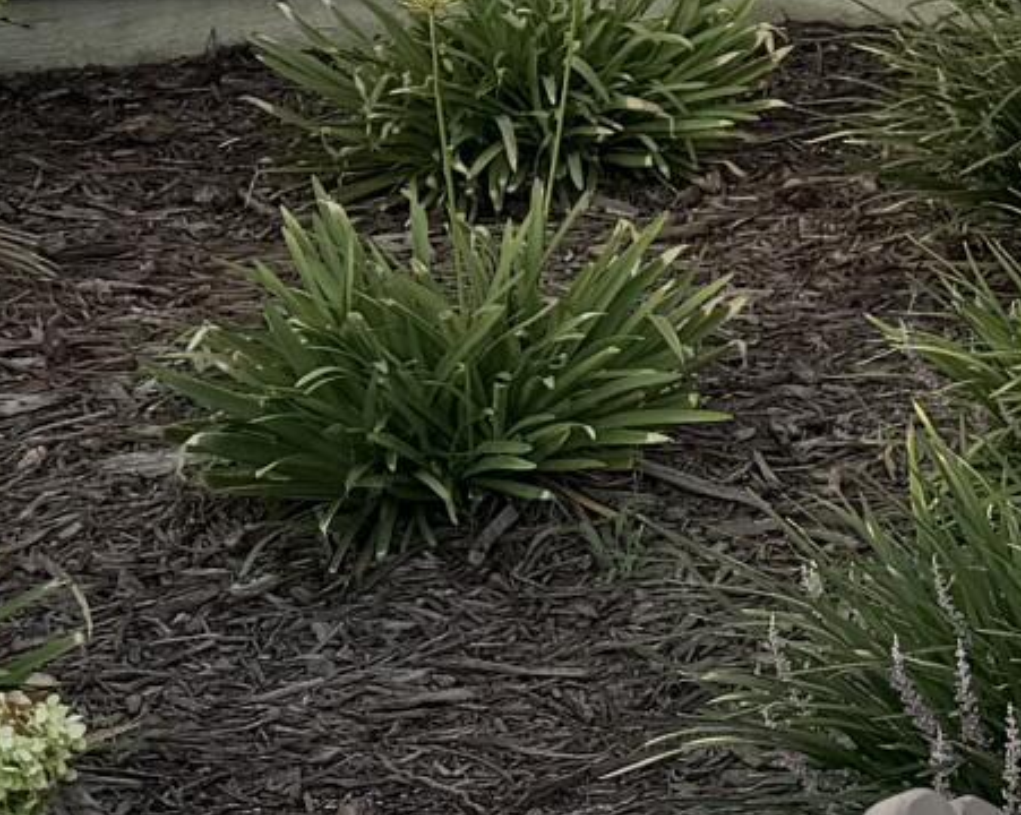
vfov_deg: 9.9
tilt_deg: -17.3
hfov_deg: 11.6
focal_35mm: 156
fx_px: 4710
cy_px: 473
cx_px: 1741
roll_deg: +1.7
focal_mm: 6.76
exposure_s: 1/1250
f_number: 1.78
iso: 80
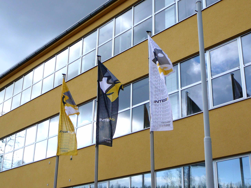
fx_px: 377
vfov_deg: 28.0
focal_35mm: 52
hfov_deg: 36.8
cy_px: 94
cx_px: 126
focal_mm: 7.8
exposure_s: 1/500
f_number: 3.4
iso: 80
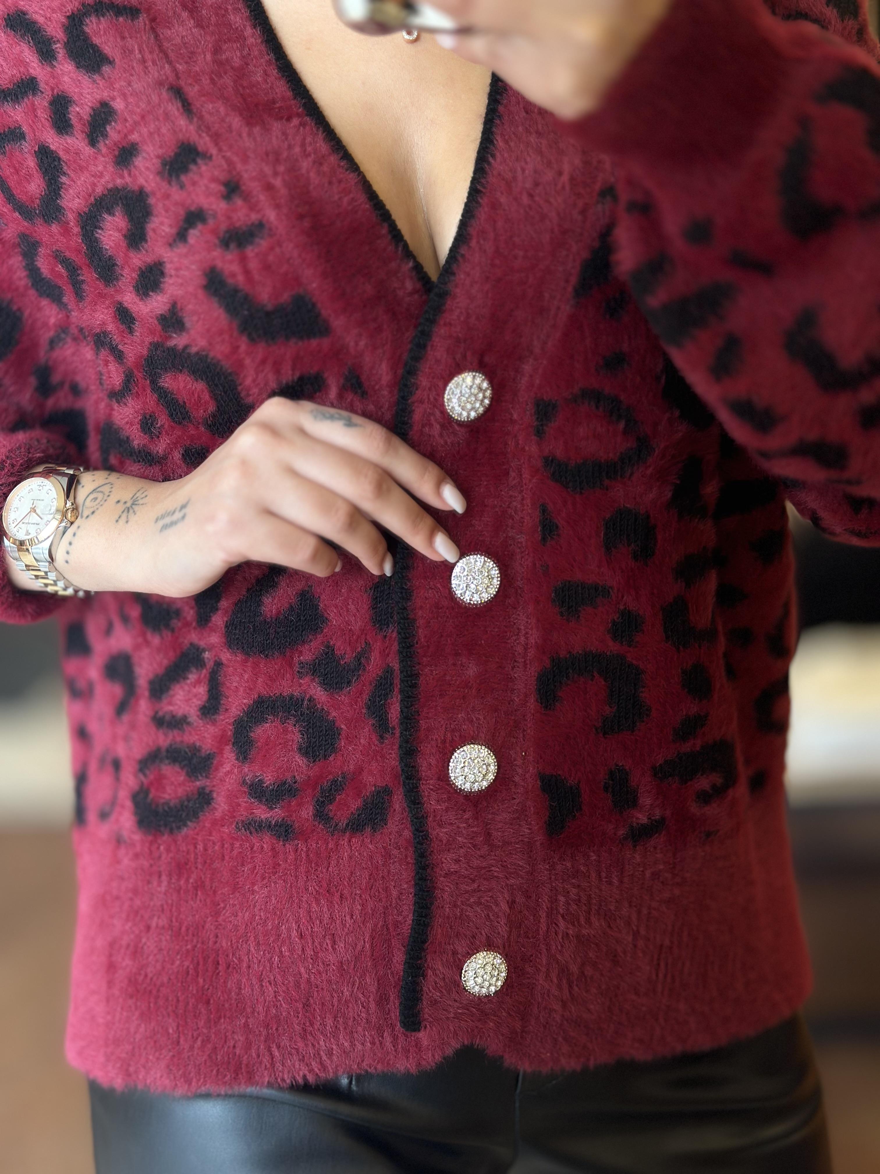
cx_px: 440
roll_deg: +5.2
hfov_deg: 30.3
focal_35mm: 48
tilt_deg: -44.0
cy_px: 587
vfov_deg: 39.7
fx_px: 1627
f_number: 1.78
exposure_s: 1/60
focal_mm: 6.86
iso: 125
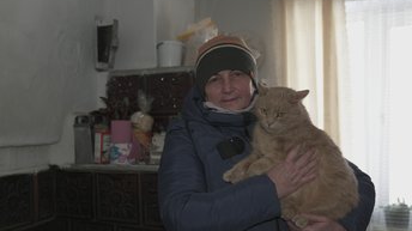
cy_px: 142
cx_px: 201
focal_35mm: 39
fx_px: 426
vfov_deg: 30.3
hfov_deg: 51.6
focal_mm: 32
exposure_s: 1/250
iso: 500
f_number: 2.8
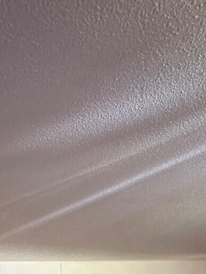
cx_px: 100
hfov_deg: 36.8
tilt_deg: -9.6
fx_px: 309
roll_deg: -1.8
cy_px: 363
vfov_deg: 33.6
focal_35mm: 39
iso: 1000
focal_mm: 2.22
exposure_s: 1/40
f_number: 2.2
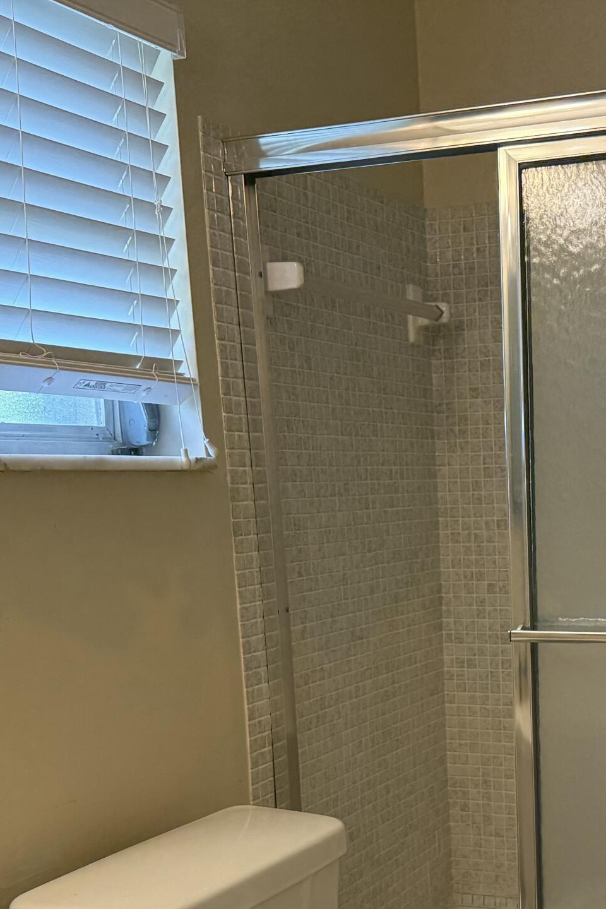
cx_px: 501
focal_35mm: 52
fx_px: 1313
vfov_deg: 37.1
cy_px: 706
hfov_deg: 25.5
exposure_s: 1/120
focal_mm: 6.76
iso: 320
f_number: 1.78
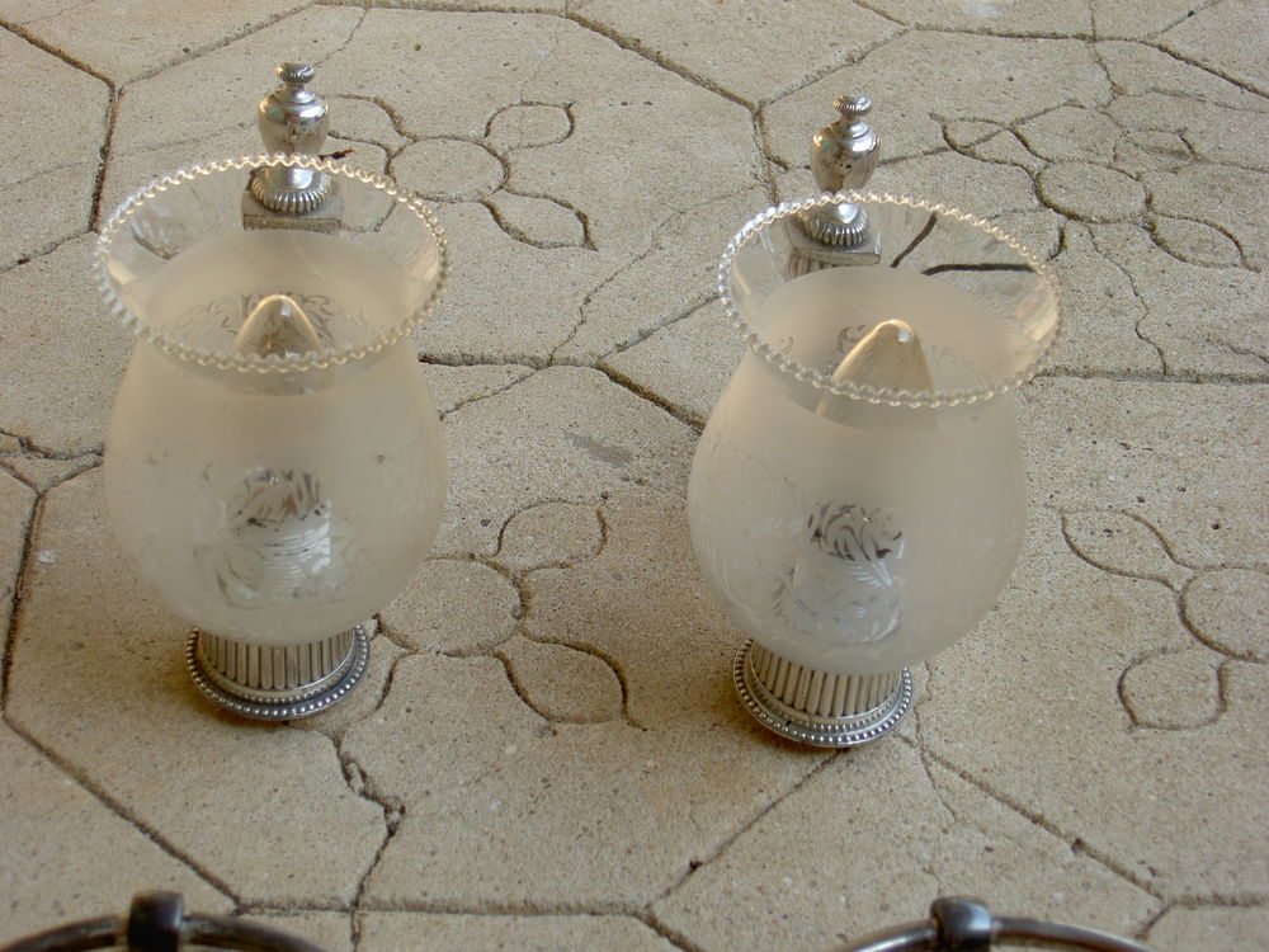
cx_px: 634
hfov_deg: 28.2
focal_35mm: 69
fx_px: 2529
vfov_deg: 21.3
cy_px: 476
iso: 50
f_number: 3.7
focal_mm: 14.2
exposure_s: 1/125
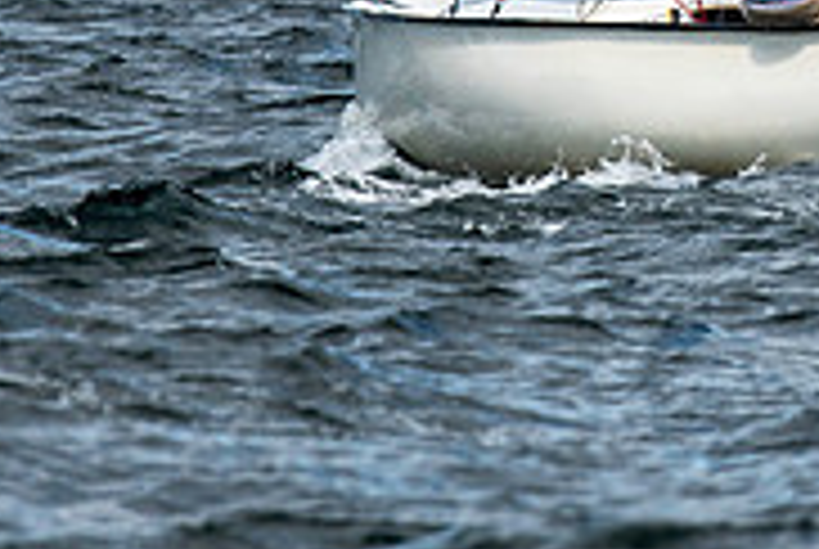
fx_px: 33246
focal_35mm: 1459
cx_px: 981
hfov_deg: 1.4
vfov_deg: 0.9
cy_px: -308
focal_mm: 300
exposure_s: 1/5000
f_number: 5
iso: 500
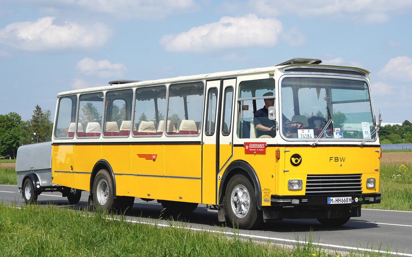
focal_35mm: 61
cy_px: 135
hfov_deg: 33.5
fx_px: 685
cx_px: 208
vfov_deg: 21.3
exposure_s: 1/2000
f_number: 4.5
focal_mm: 38
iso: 200
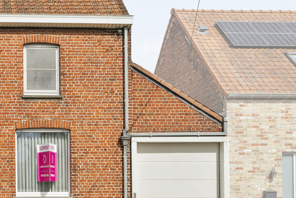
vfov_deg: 23.2
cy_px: 76
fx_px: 478
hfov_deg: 32.5
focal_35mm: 58
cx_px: 24
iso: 100
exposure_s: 1/160
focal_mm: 24.5
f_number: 10
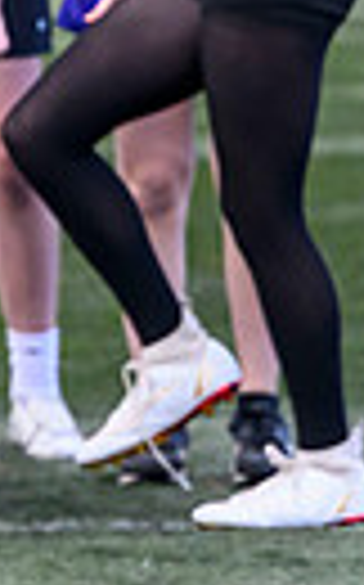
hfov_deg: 1.6
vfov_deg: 2.6
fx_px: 12869
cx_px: -402
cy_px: 264
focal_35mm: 809
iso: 1600
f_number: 4
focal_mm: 130
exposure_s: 1/1250
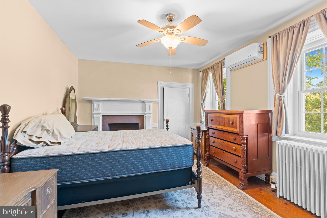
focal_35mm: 16
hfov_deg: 96.7
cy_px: 109
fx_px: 145
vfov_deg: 73.7
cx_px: 164
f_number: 8
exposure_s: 1/1.25
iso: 400
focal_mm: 16
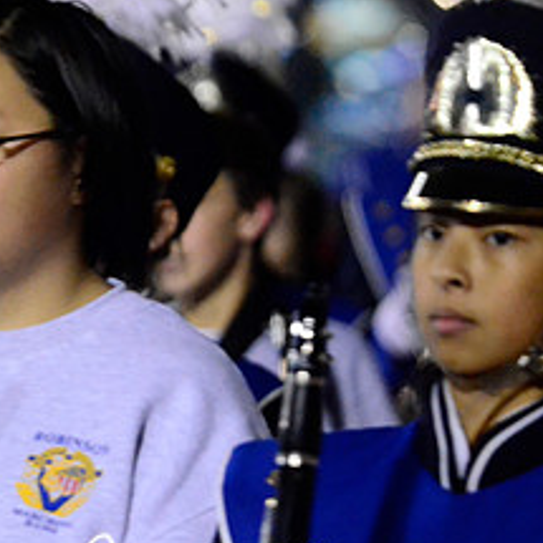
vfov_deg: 4.3
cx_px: -15
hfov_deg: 4.2
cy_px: 313
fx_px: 7312
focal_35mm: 412
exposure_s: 1/100
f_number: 2.8
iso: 6400
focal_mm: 120
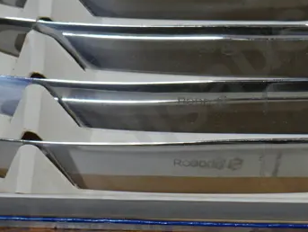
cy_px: 53
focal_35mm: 161
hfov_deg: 12.2
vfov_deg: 9.2
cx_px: 262
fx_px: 1434
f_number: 5.3
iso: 200
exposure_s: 1/80
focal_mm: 27
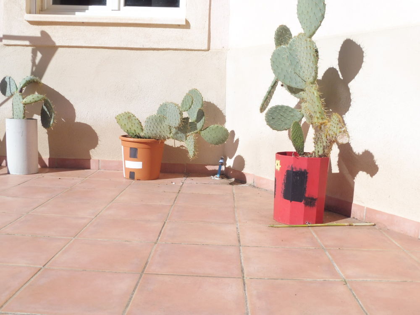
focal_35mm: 41
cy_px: 158
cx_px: 210
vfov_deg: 35.1
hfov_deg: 45.8
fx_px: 497
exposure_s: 1/800
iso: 100
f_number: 5
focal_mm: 7.4
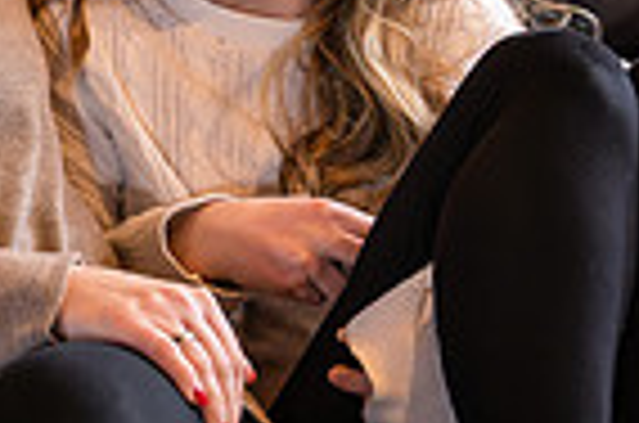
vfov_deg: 7.9
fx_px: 3046
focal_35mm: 172
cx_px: -320
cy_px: 79
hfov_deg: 11.5
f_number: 4
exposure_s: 1/160
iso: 800
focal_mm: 42
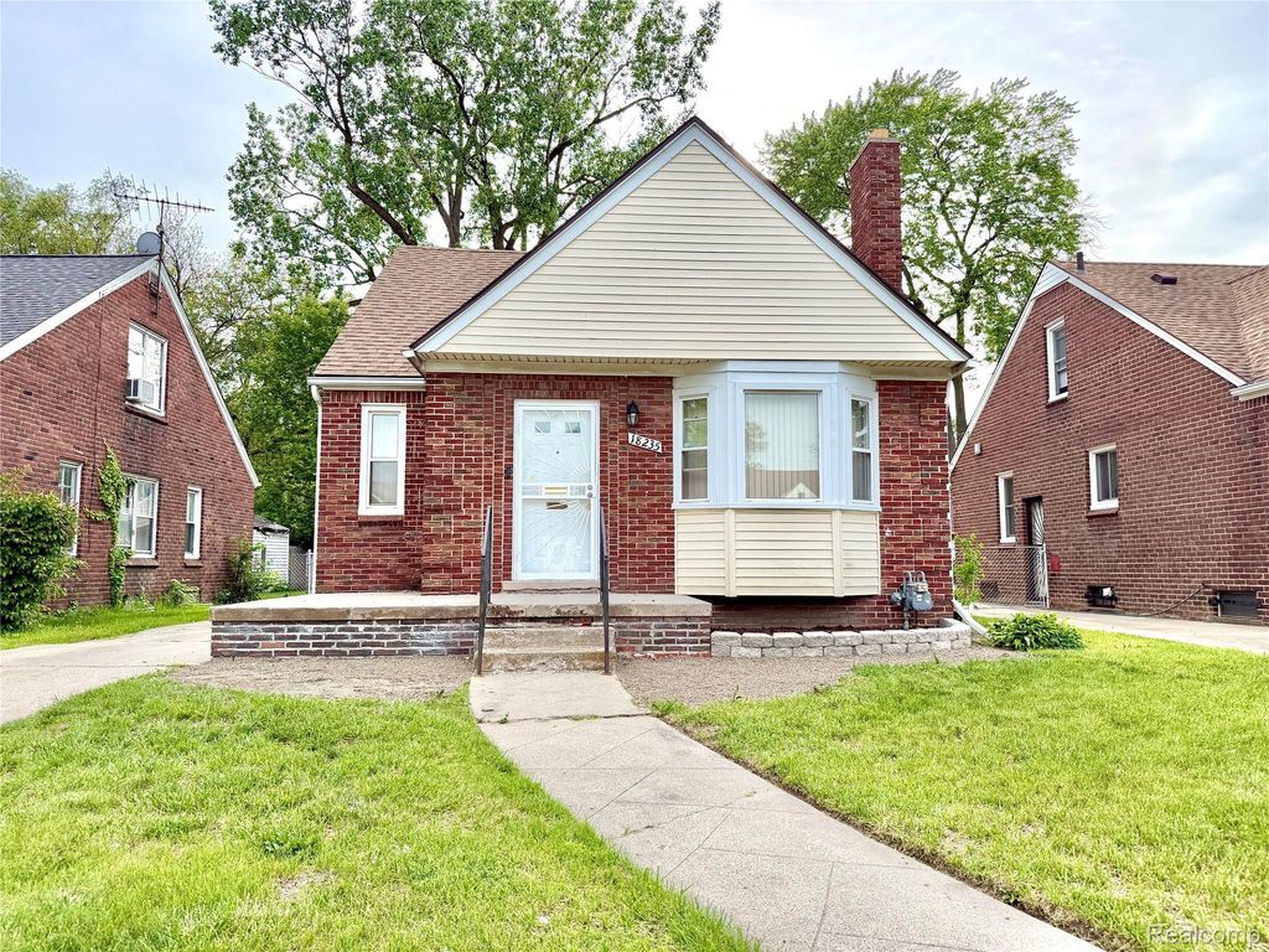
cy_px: 476
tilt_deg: +5.4
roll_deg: +0.5
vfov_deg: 56.8
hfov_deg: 71.6
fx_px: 880
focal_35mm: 24
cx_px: 634
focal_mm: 6.76
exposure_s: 1/2299
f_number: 1.78
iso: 100
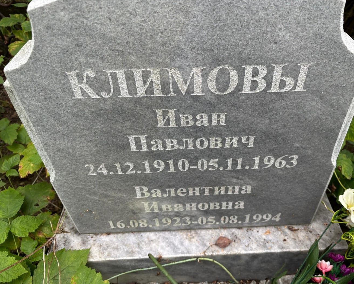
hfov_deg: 62.1
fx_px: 293
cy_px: 140
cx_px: 194
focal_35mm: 28
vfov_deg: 51.5
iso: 80
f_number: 1.6
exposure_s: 1/121
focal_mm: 5.96
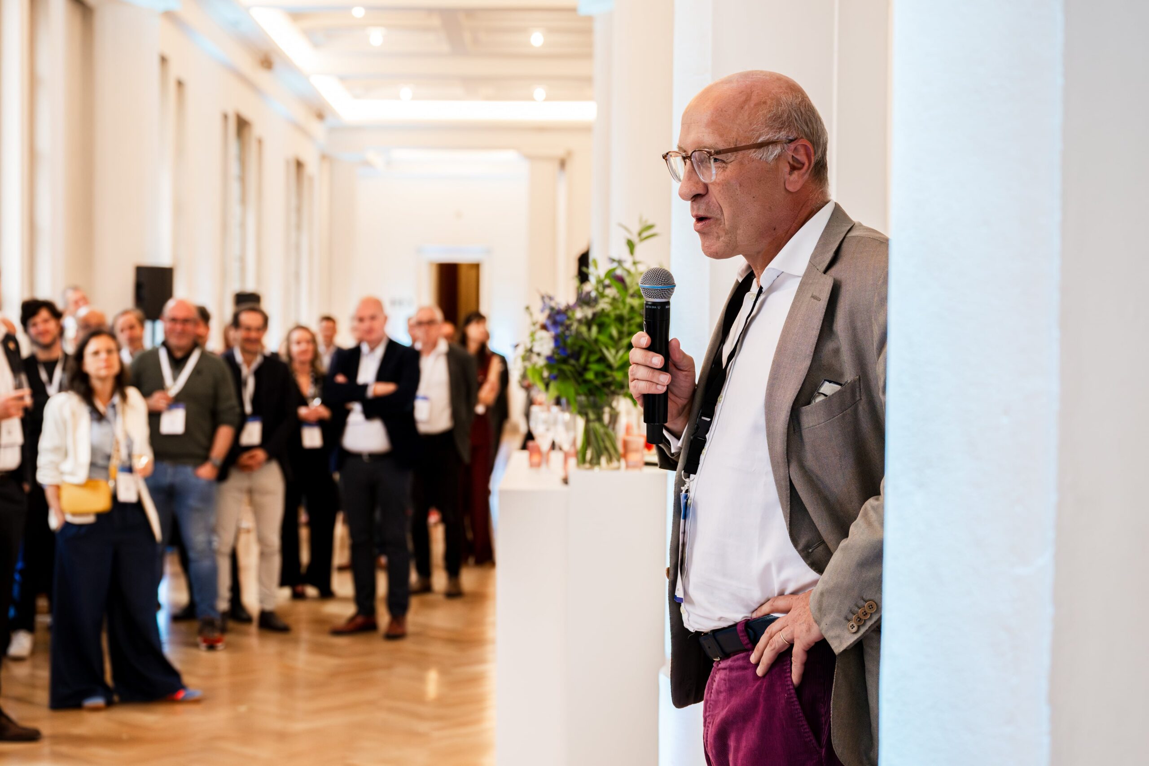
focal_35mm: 58
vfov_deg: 23.2
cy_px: 377
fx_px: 1866
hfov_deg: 34.2
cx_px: 561
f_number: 4
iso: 3600
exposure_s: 1/250
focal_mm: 51
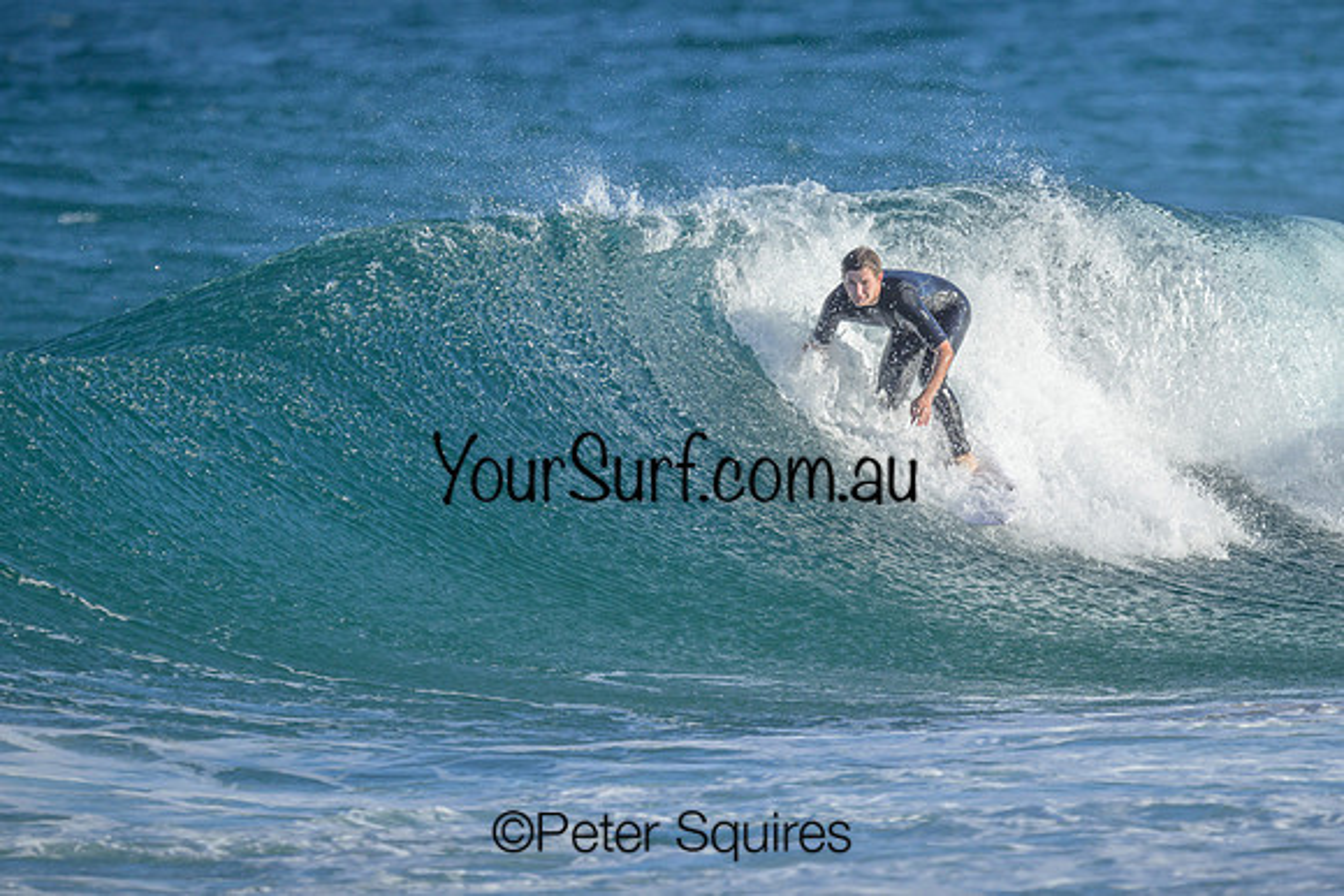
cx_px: 782
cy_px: 336
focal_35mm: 1069
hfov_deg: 1.9
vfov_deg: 1.3
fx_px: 39926
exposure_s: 1/2000
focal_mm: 800
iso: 450
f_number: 6.3
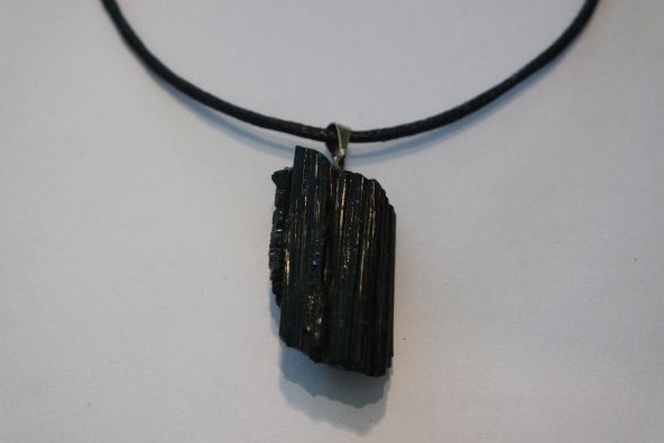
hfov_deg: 26.0
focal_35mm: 78
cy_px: 223
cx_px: 330
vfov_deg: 17.5
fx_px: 1439
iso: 1600
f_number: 5.6
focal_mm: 50
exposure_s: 1/80
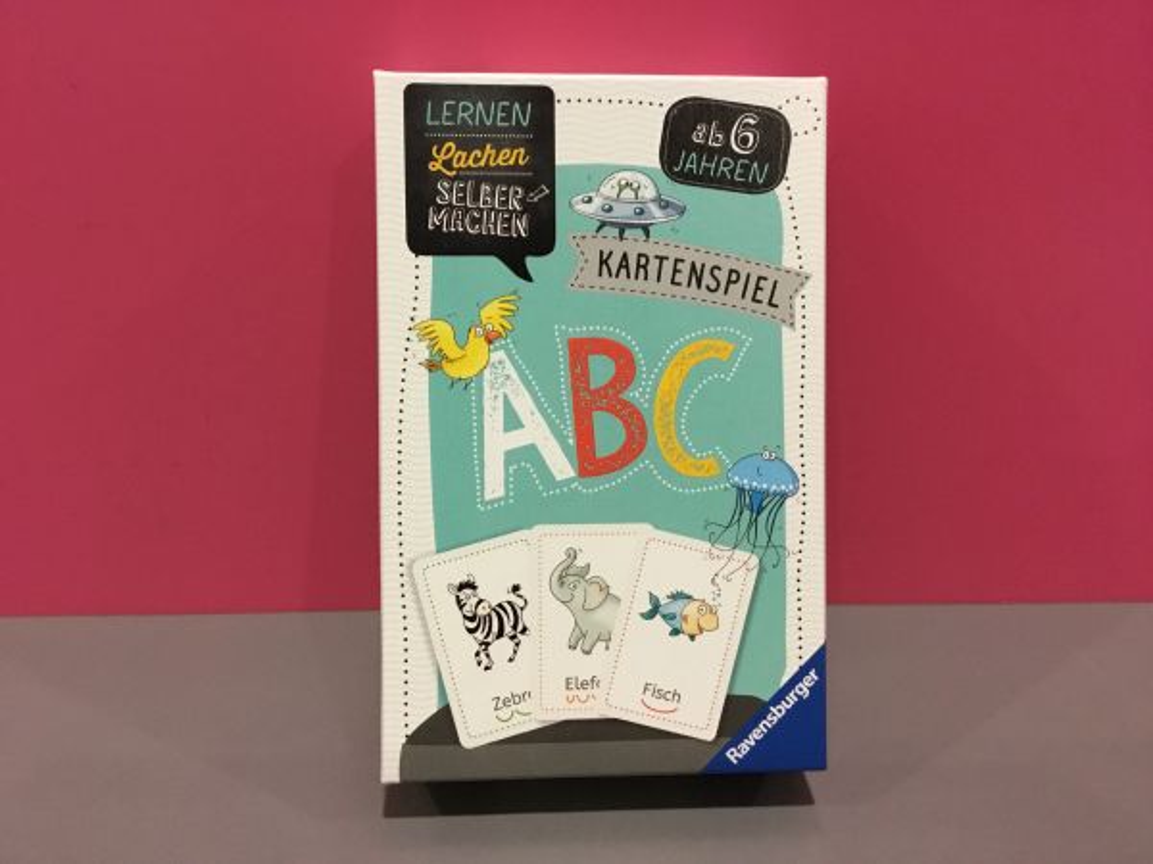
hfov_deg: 58.4
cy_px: 432
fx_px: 1033
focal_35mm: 31
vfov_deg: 45.4
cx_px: 576
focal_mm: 3.3
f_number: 2.4
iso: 160
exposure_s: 1/33
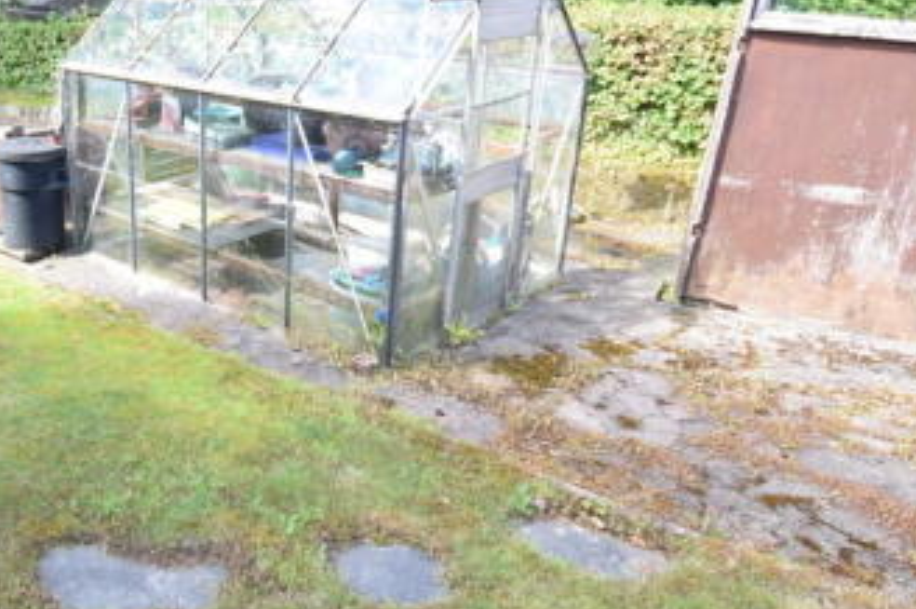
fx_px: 839
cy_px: 244
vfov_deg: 39.7
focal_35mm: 33
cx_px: 216
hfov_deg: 54.3
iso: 400
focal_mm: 11
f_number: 6.3
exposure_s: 1/160
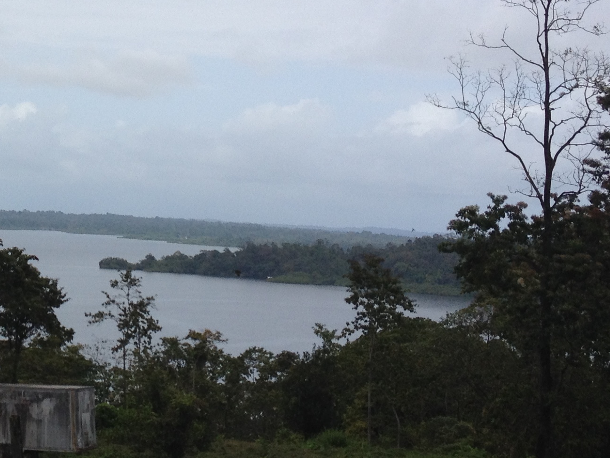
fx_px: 1551
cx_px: 47
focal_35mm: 88
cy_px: 89
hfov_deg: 21.7
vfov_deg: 16.7
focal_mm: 4.28
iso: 50
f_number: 2.4
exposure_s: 1/2404
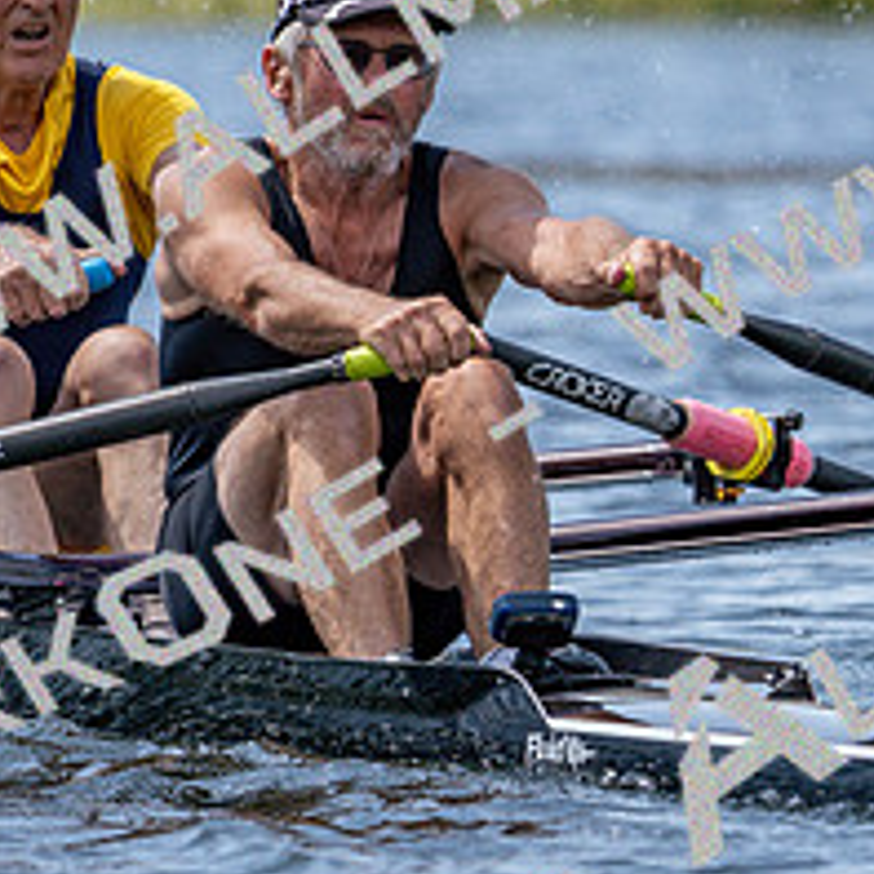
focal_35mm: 884
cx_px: 288
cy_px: 446
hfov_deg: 2.0
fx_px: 25252
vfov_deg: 2.0
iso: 400
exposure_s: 1/2000
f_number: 6.3
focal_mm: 353
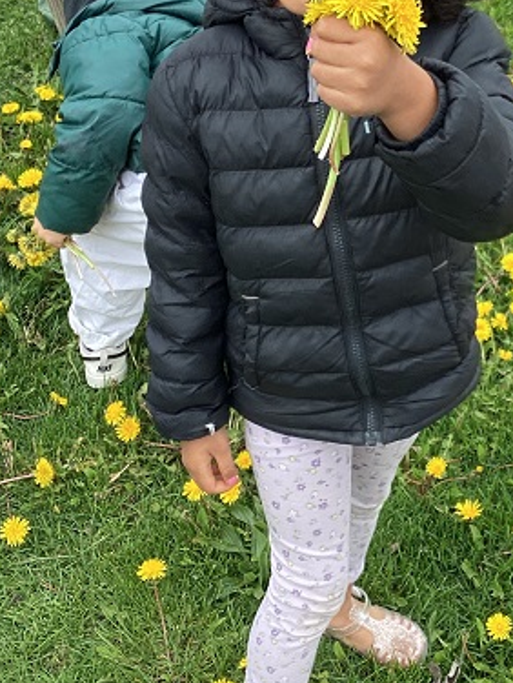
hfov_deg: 26.4
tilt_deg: -33.7
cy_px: 188
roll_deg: +2.3
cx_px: 344
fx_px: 1085
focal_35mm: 55
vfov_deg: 34.3
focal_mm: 3.3
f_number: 2.4
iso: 25
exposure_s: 1/268
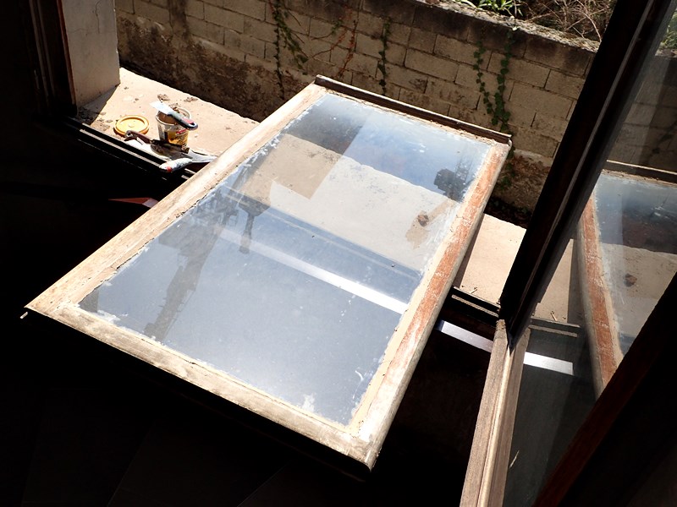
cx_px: 338
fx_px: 587
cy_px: 254
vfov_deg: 46.8
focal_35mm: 30
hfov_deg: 60.0
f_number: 9
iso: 100
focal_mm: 5.5
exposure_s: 1/160
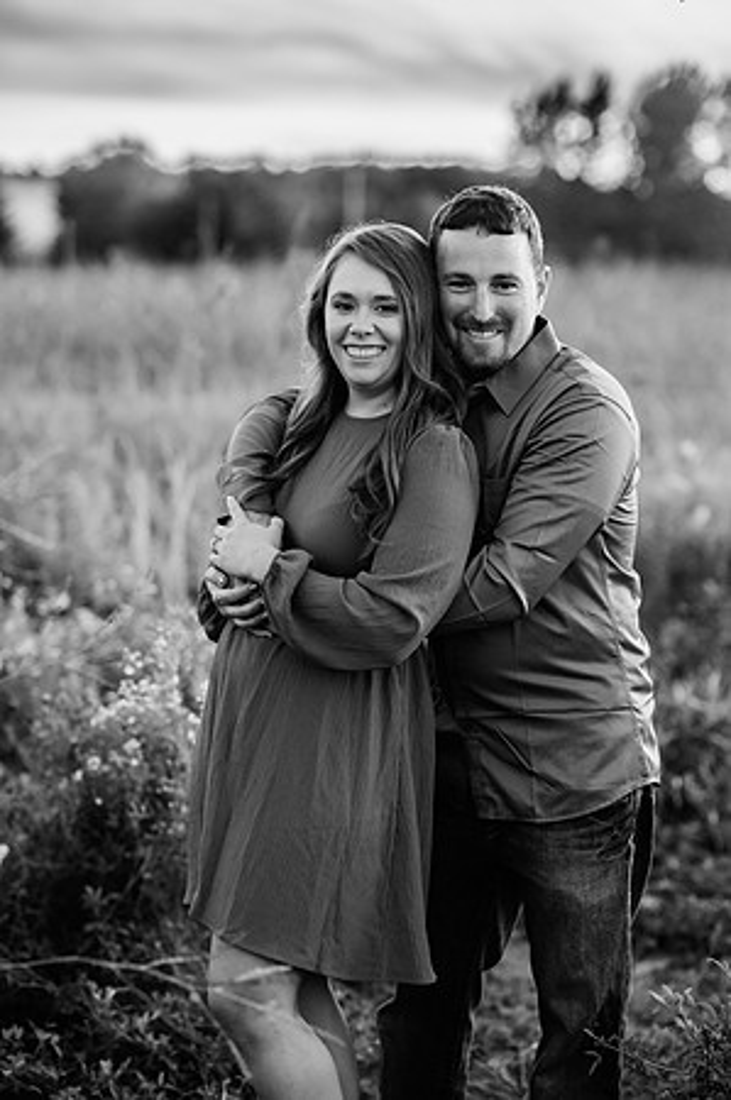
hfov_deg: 16.0
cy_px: 550
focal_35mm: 85
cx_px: 366
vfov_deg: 23.9
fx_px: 2595
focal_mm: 85
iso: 500
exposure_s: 1/200
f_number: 2.5
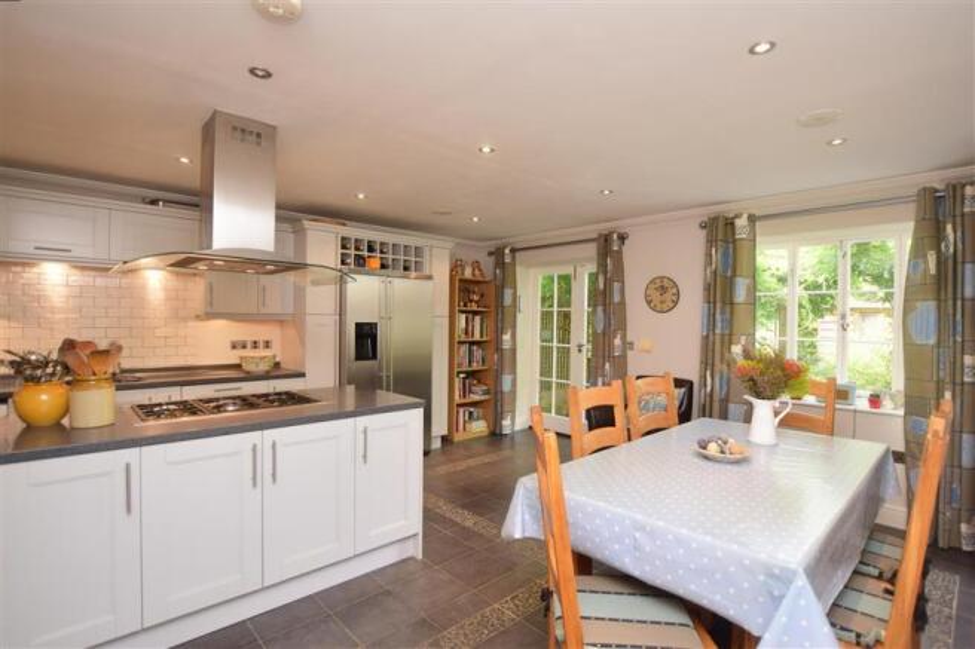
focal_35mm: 15
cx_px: 488
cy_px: 324
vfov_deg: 77.3
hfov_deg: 100.4
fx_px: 406
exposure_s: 1/40
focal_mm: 10
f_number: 4
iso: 100
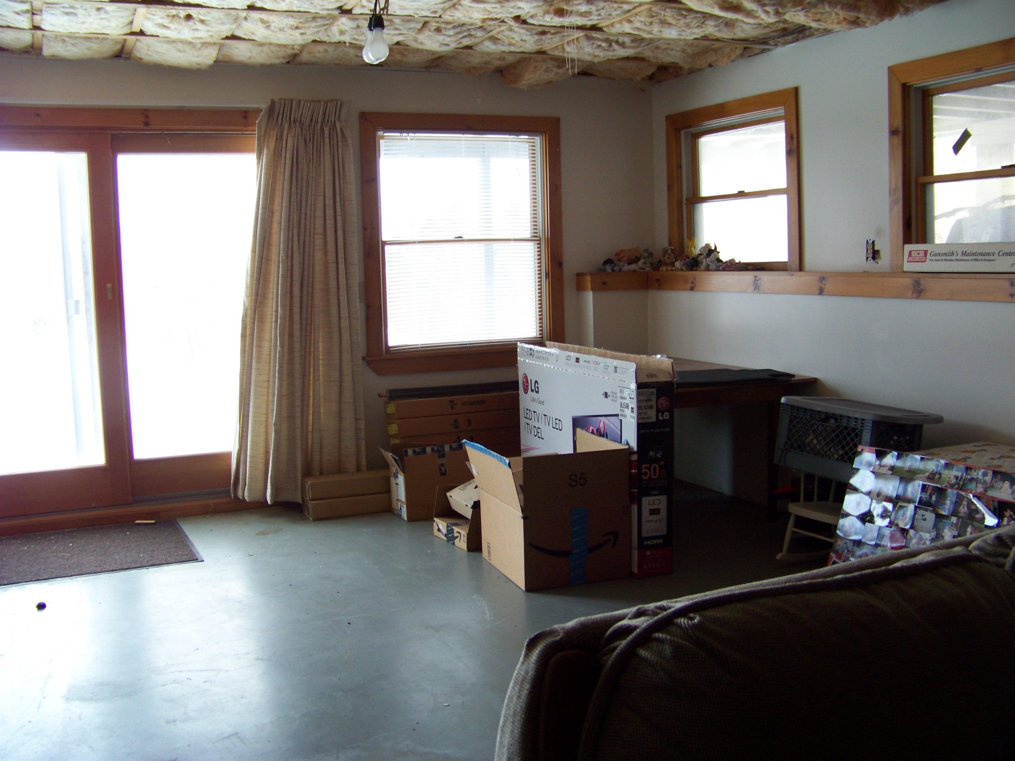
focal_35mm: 36
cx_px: 508
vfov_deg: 39.7
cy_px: 380
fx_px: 1056
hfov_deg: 51.4
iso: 83
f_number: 2.8
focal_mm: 5.85
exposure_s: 1/30
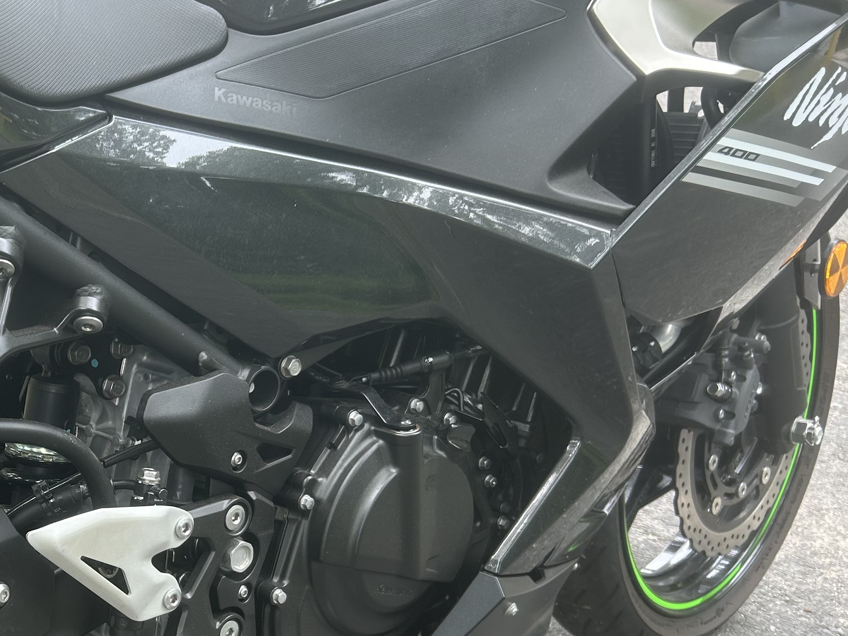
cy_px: 470
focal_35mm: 52
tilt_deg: -28.8
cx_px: 5
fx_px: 1274
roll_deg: -3.2
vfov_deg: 27.7
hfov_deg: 33.7
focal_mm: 5.7
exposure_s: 1/135
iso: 32
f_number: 1.5
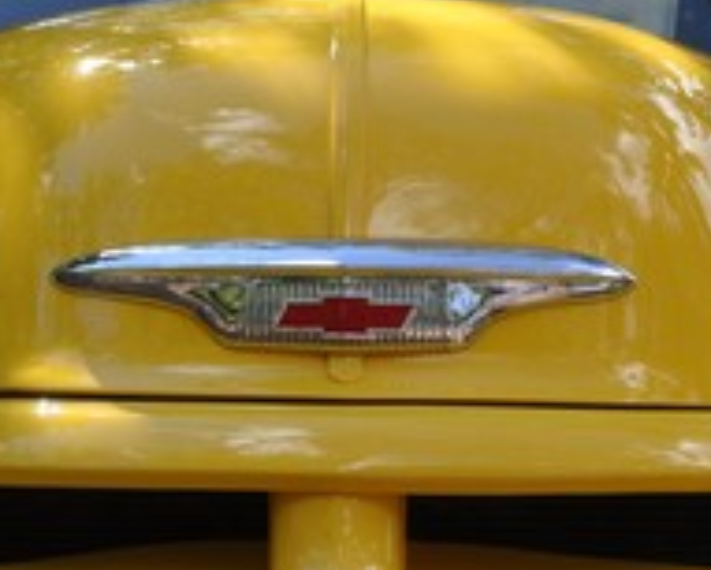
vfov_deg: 12.6
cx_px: 300
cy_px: 365
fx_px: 2569
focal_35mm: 122
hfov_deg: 15.8
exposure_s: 1/250
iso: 200
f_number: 6.7
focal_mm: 22
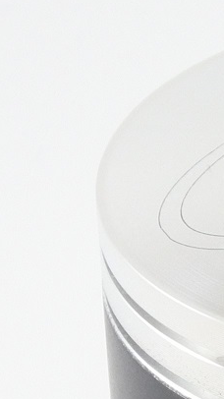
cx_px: 432
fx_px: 3499
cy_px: 463
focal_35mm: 331
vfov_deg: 6.5
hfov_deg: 3.6
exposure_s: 1/125
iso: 800
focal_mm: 24
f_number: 5
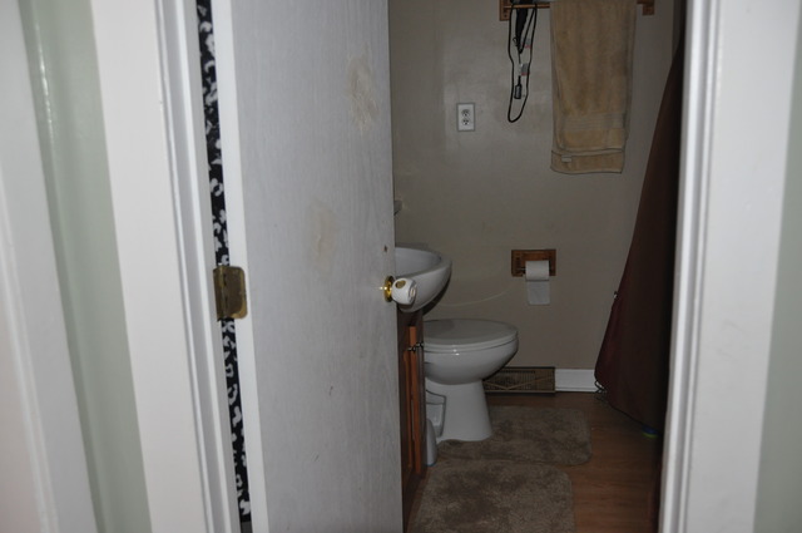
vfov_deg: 43.5
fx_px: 667
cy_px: 266
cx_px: 401
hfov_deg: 62.0
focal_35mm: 30
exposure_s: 1/60
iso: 800
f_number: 3.5
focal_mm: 20
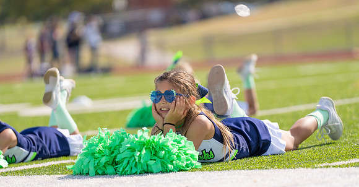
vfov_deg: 5.1
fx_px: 2094
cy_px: 123
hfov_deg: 9.8
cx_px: 188
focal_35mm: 224
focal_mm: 200
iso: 100
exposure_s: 1/2000
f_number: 2.8
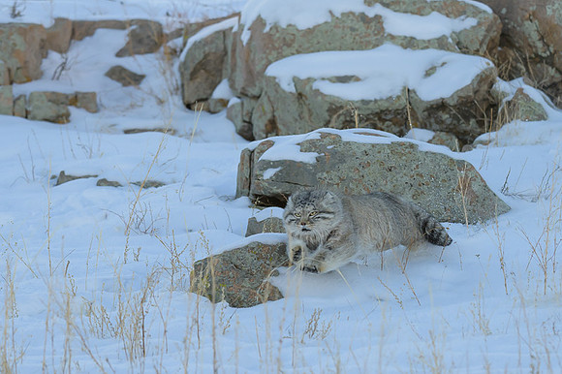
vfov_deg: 3.7
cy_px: 173
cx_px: 355
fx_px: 5726
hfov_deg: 5.6
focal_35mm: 367
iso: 800
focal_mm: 190
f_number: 5
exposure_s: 1/2500
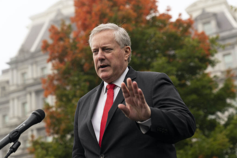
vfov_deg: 19.5
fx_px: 461
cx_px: 118
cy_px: 79
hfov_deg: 28.8
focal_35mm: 70
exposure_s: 1/640
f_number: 4
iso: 800
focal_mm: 70
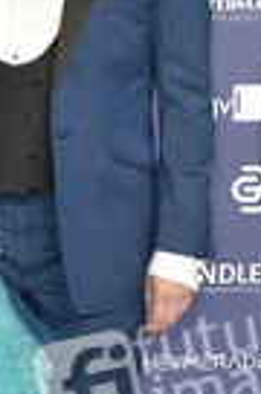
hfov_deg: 11.8
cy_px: 229
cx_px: -81
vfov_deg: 18.3
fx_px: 1224
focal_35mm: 112
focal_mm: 38
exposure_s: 1/250
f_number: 6.3
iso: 2000
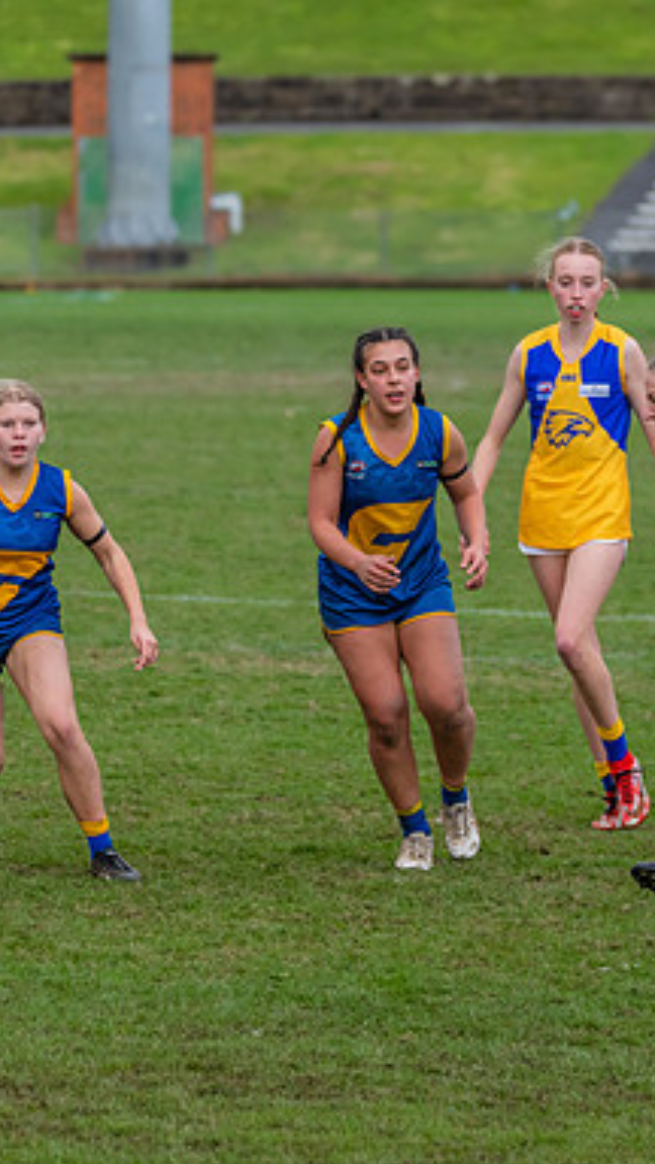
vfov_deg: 6.3
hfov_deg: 3.5
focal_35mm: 342
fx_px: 10560
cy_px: 566
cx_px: 826
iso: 900
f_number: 5.3
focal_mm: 210
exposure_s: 1/1250
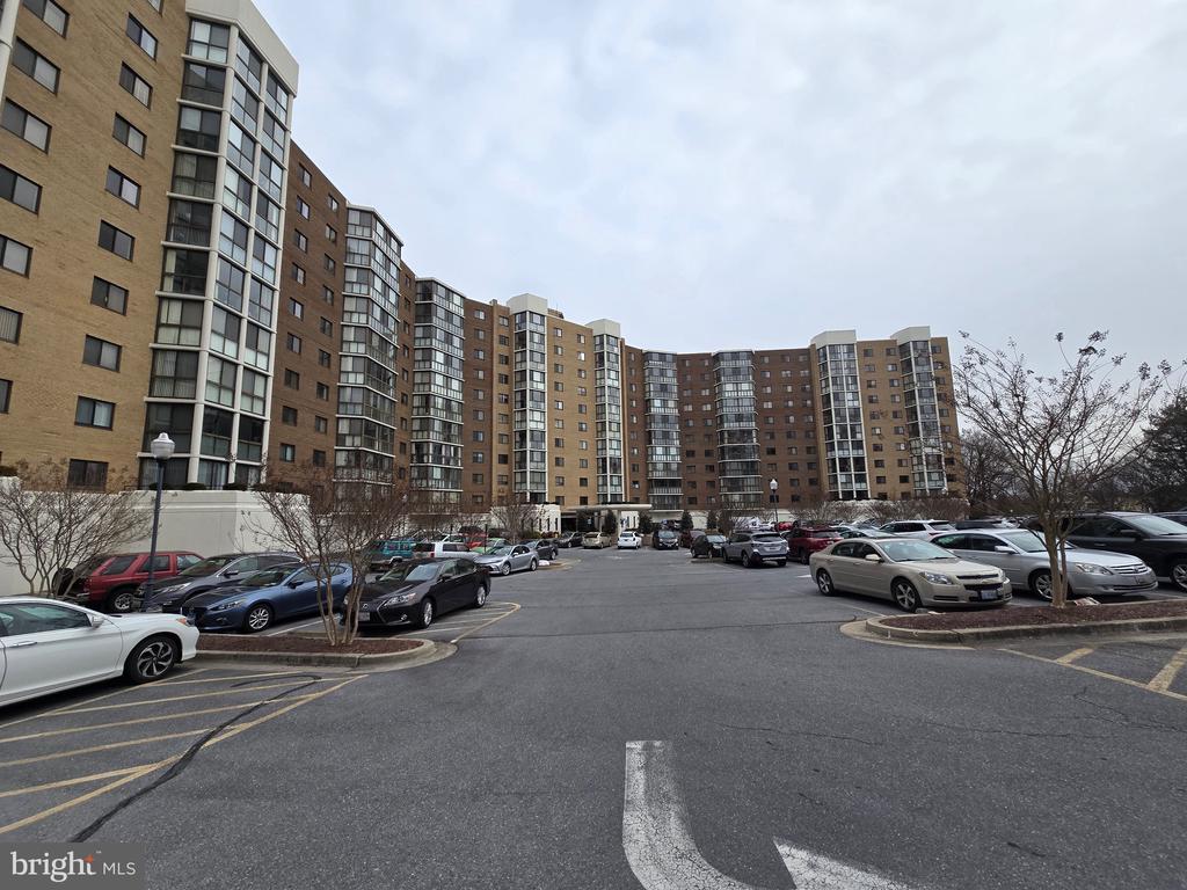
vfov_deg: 89.9
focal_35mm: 13
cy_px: 445
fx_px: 446
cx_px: 594
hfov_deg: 106.2
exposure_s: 1/845
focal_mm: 2.2
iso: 50
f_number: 2.2
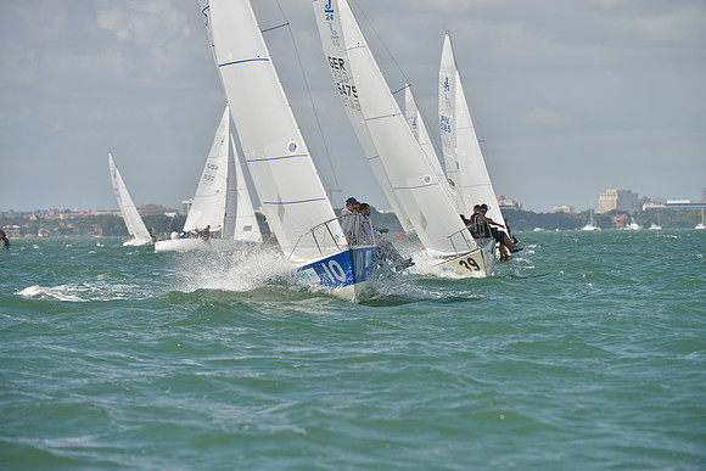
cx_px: 353
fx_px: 5100
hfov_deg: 7.9
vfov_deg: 5.3
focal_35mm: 260
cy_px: 236
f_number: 7.1
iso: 280
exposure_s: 1/1600
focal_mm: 260
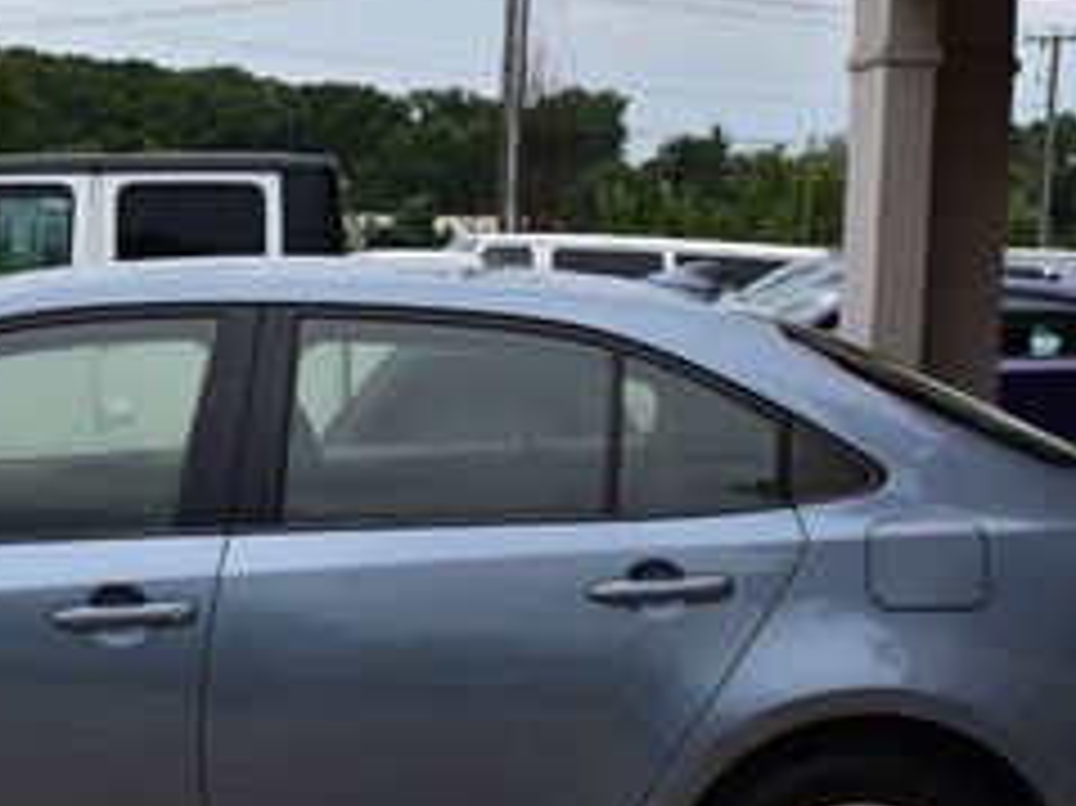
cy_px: 419
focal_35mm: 85
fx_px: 2641
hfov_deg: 22.7
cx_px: 216
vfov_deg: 17.4
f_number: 11
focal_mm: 22
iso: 400
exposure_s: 1/400
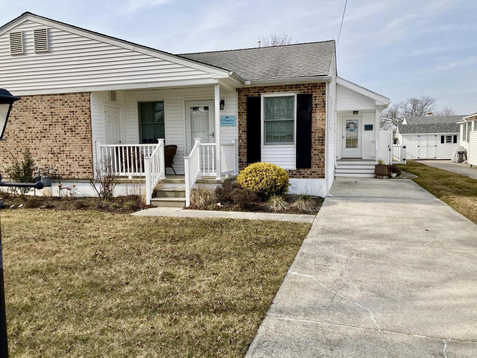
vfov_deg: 49.7
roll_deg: -1.2
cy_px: 179
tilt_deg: -4.8
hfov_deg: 63.4
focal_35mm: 28
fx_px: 386
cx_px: 238
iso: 20
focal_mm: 3.99
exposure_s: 1/1517
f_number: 1.8
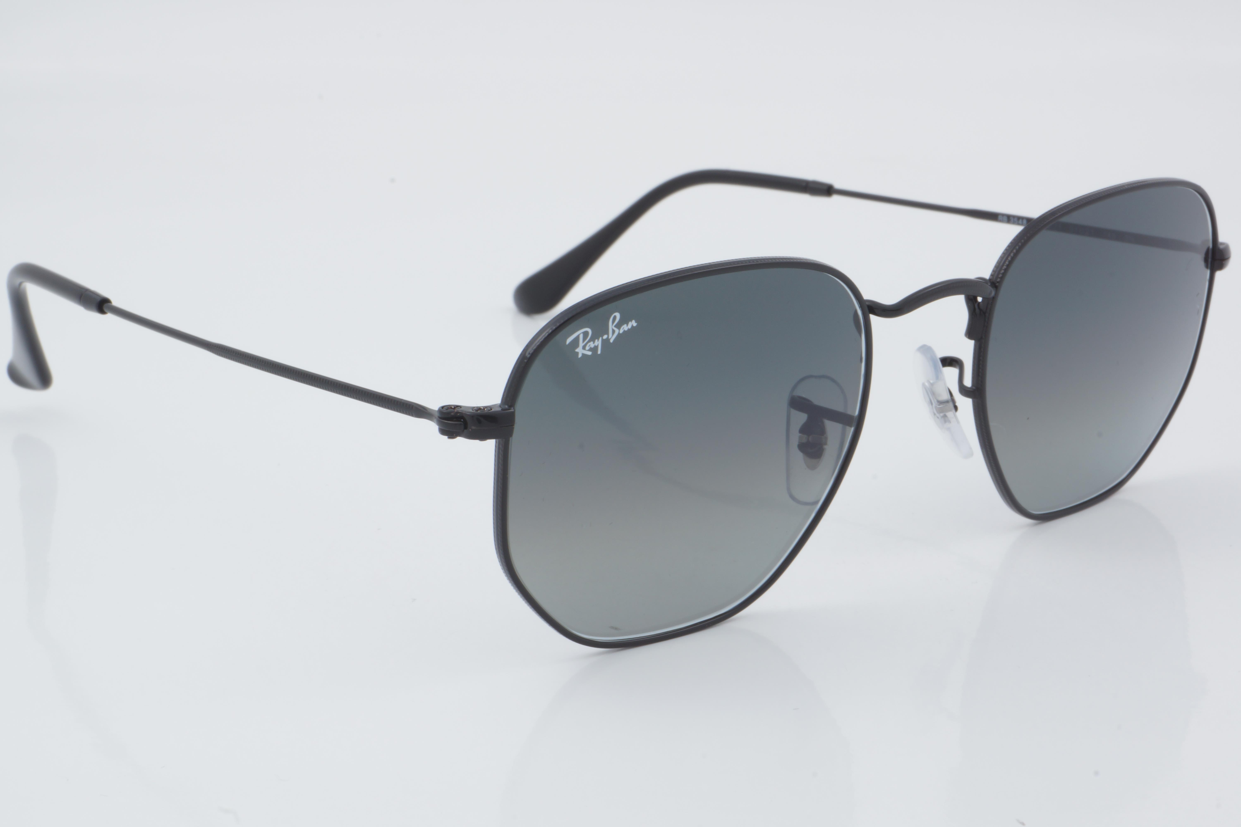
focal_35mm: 75
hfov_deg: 27.0
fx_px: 2585
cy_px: 414
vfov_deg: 18.2
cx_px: 620
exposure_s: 1/3
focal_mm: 50
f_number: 32
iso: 100
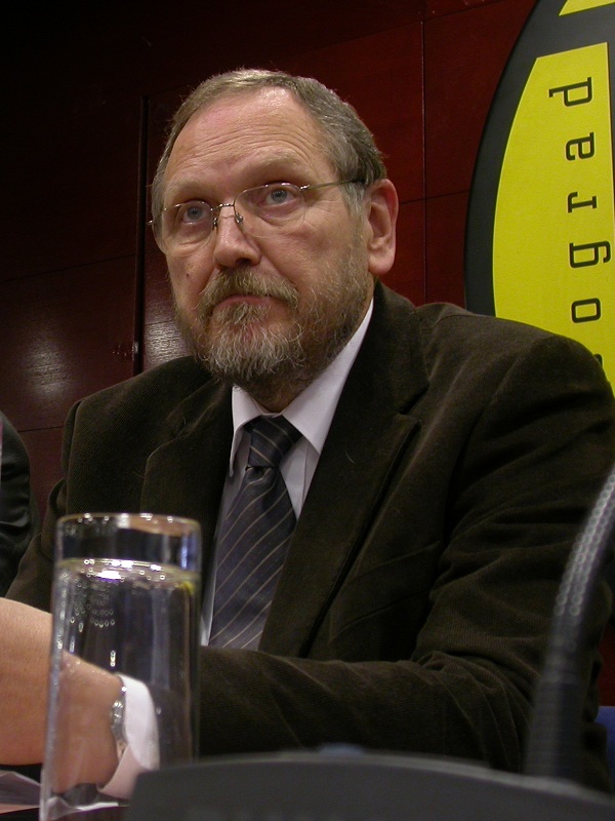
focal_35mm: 47
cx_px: 308
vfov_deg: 40.4
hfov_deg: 30.9
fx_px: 1113
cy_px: 410
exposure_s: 1/15
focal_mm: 9.8
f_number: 2.8
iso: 100
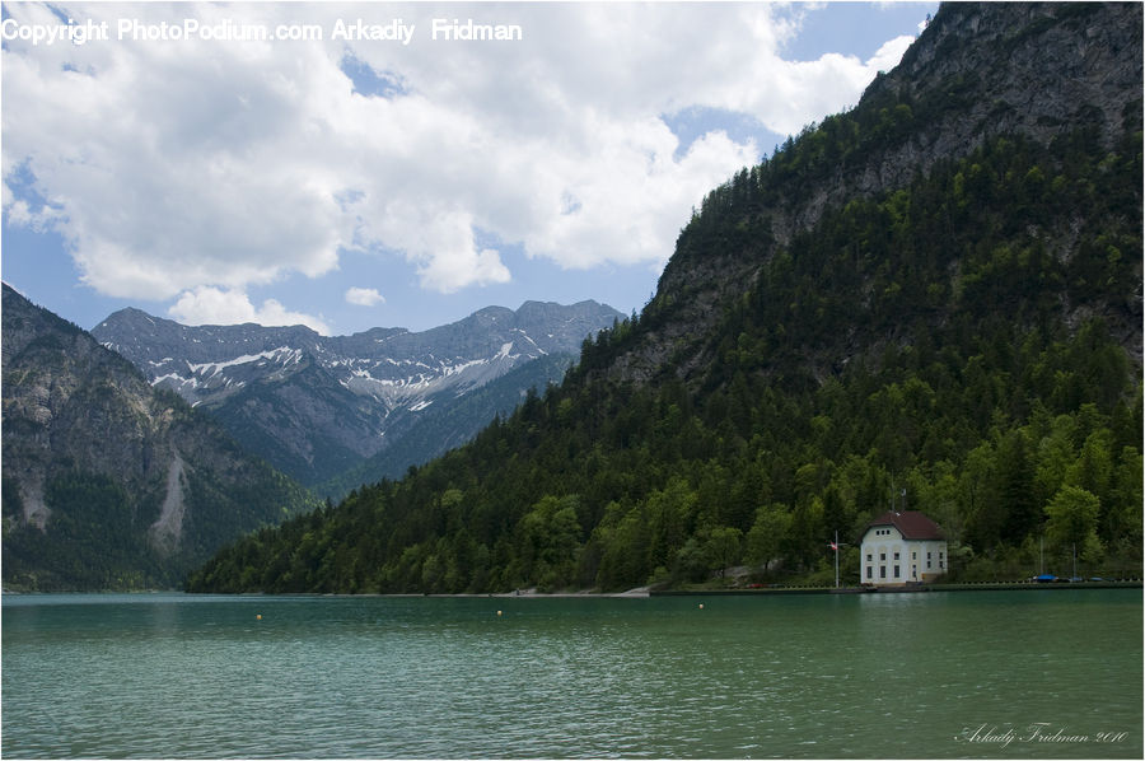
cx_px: 572
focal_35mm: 30
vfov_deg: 43.5
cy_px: 380
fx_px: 953
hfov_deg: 62.0
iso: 200
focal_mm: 20
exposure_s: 1/640
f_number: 7.1
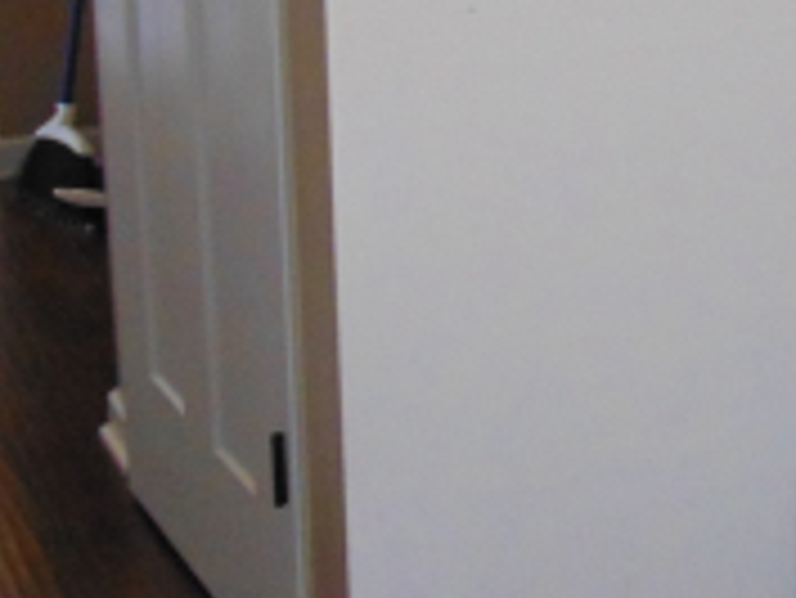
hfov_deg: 20.3
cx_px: 771
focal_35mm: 94
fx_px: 2163
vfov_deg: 15.6
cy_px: 54
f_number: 3
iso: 320
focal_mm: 4.5
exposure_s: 1/30
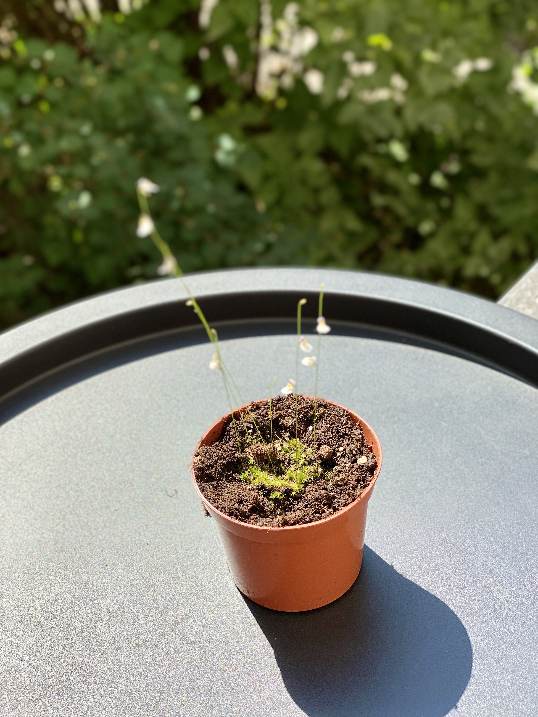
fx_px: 1078
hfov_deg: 28.0
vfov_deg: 36.8
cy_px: 358
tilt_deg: -42.4
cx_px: 269
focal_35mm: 52
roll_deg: +1.7
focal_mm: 6
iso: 20
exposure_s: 1/922
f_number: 2
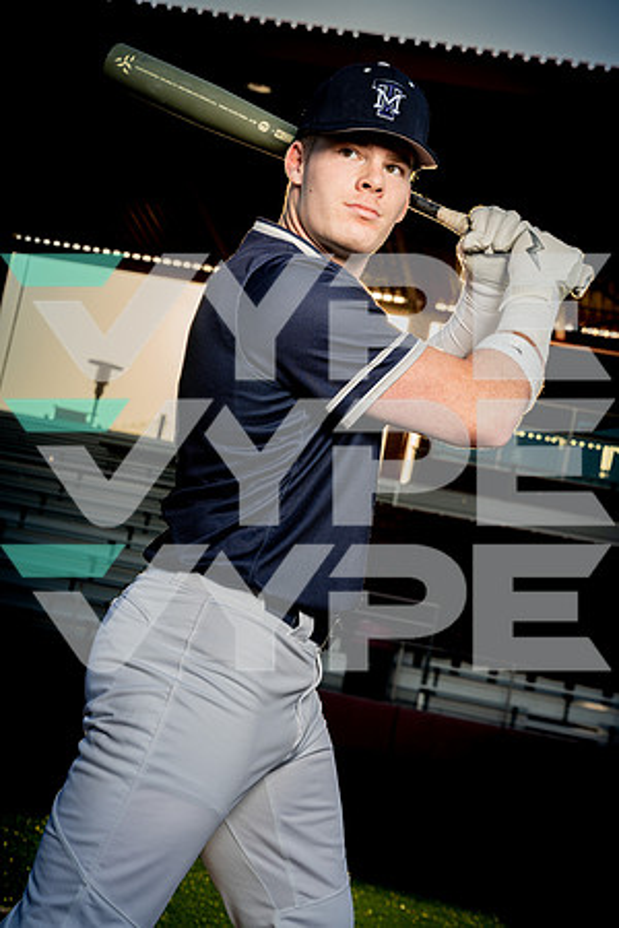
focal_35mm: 65
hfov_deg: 20.9
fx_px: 1676
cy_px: 464
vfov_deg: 31.0
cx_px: 310
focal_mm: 65
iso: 125
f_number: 8
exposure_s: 1/250
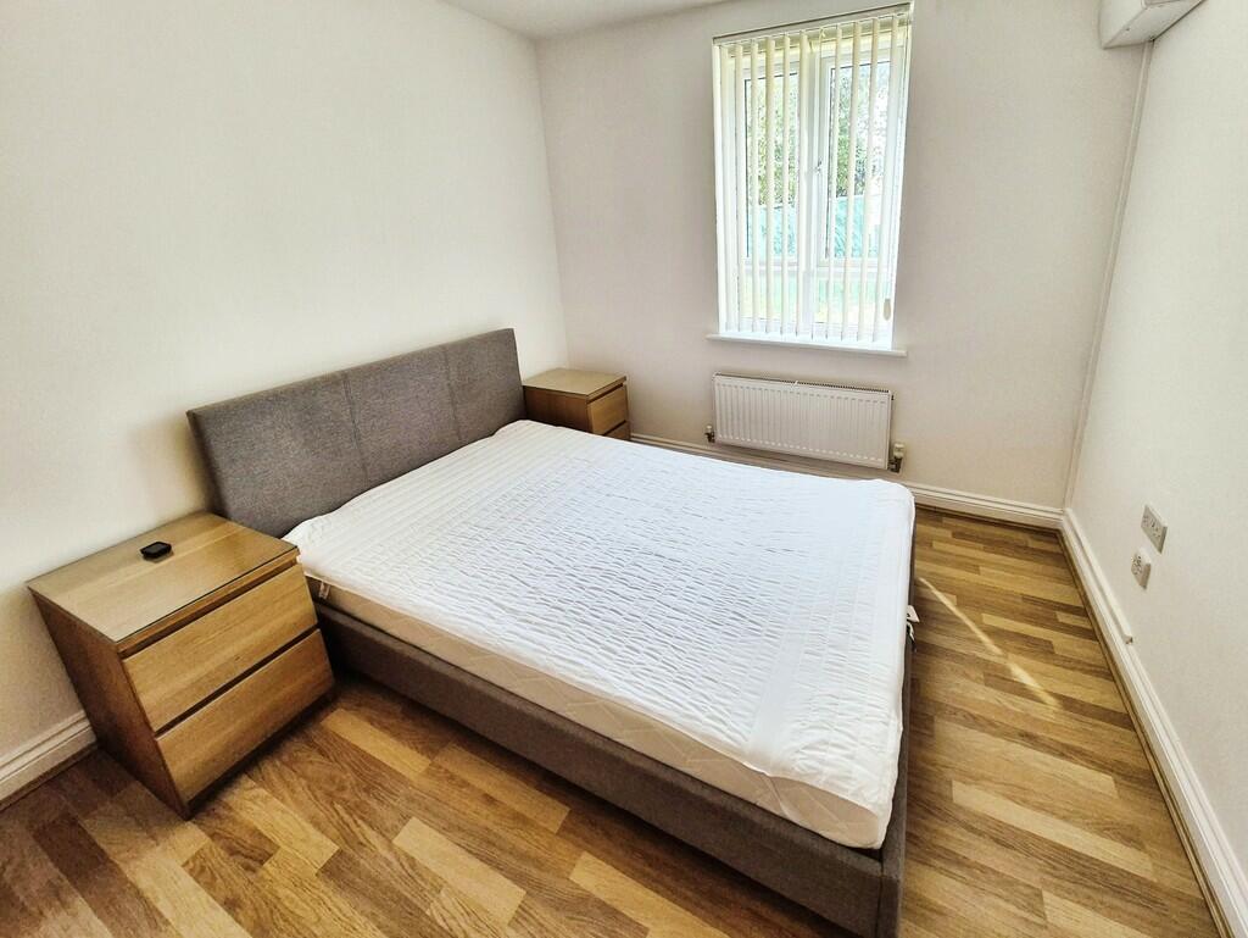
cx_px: 624
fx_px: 469
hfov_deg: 106.2
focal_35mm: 13
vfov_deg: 90.0
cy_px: 469
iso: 100
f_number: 2.2
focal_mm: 2.2
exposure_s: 1/100
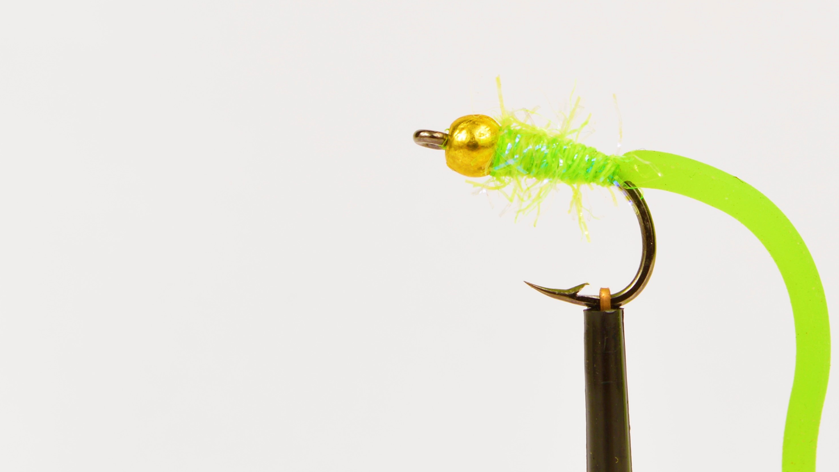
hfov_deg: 16.7
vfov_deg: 9.4
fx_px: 2848
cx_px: 609
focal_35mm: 128
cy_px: 85
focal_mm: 40
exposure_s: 1/25
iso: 100
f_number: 11
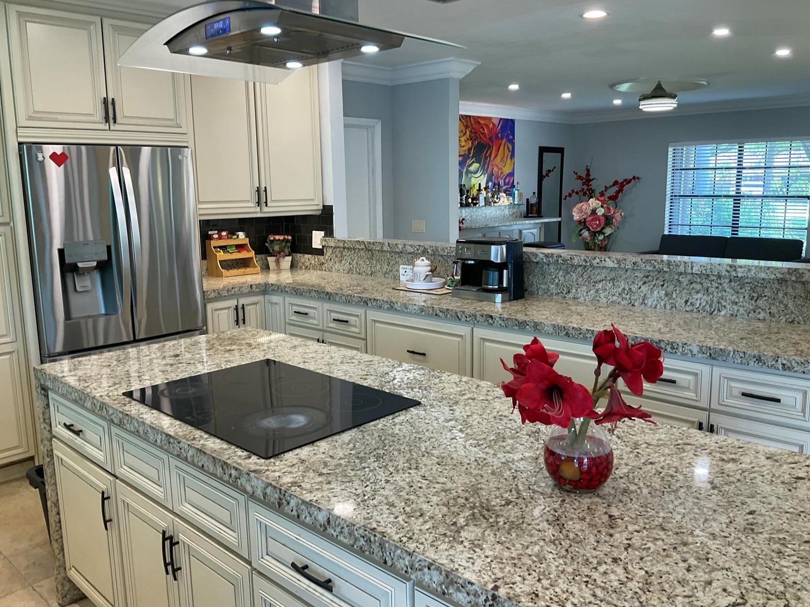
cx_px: 410
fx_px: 702
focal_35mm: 30
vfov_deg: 46.8
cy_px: 296
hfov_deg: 60.0
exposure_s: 1/60
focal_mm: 3
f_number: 1.8
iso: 40
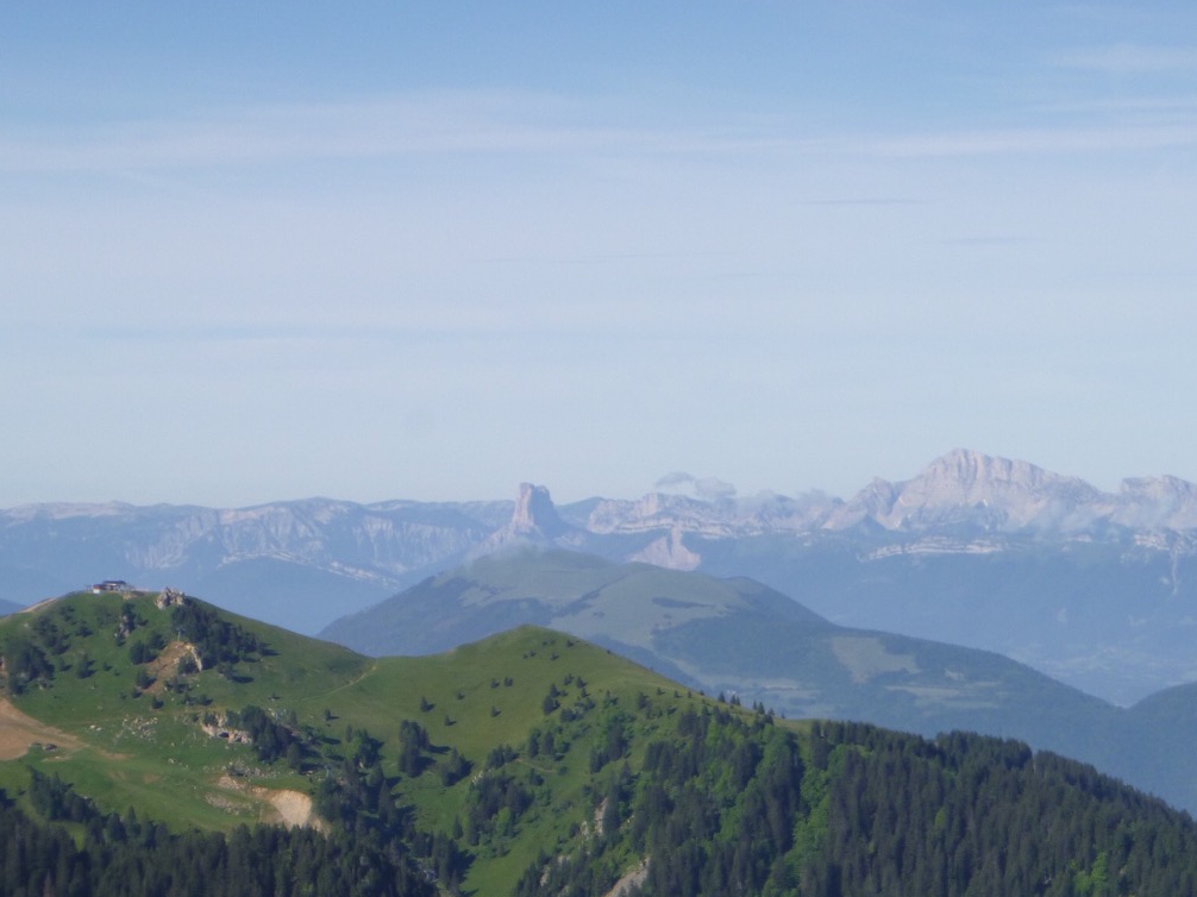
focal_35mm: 167
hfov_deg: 11.8
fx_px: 5773
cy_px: 588
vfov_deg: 8.9
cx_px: 535
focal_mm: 18
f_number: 5.7
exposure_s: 1/400
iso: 100
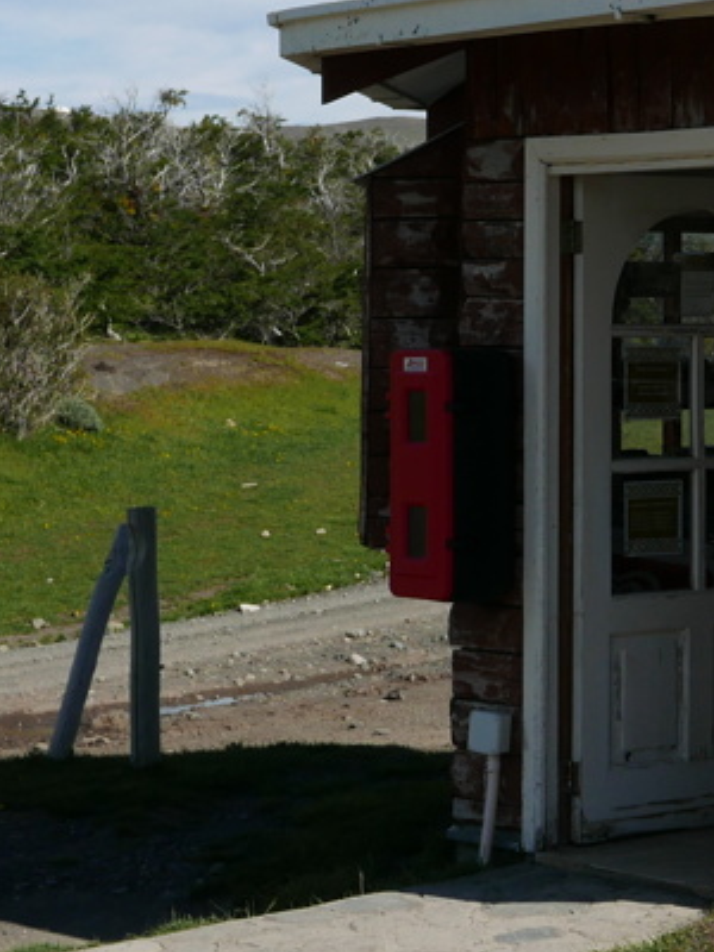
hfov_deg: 12.2
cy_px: 267
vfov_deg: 16.6
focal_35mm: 118
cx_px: 948
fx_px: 3245
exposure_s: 1/1300
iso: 200
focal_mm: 18.6
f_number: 5.6
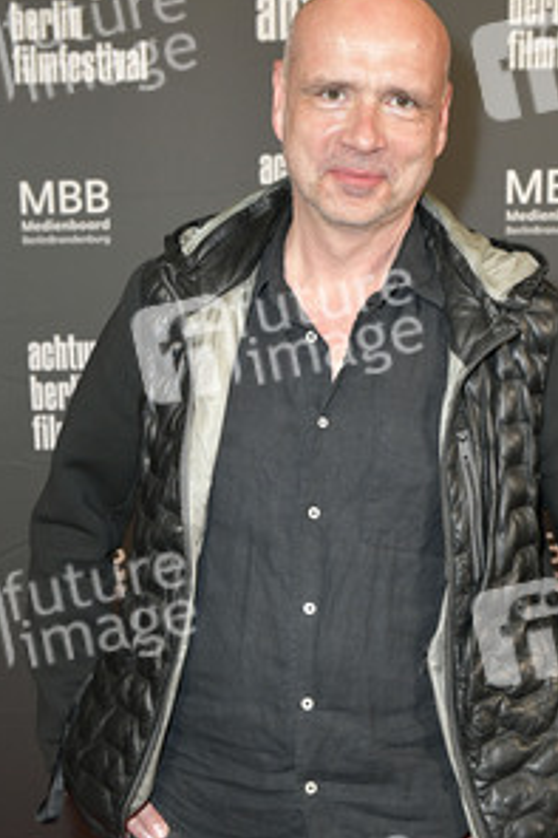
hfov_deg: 29.1
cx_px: 360
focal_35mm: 46
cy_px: 478
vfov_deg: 42.7
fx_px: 1071
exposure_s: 1/250
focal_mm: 34
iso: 2000
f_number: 5
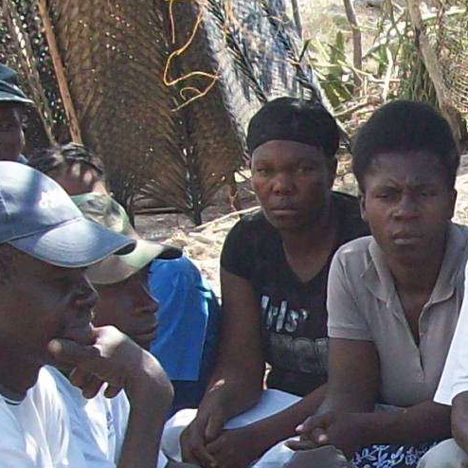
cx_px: 526
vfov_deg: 10.4
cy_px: 387
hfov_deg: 10.3
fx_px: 2554
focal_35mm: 167
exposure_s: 1/332
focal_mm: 6
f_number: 2.7
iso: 80
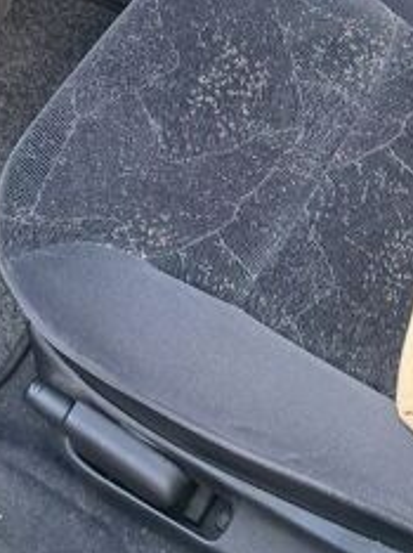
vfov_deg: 23.9
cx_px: 309
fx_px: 1179
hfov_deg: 19.7
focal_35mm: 74
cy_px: -118
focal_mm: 4
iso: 50
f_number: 1.8
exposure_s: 1/60
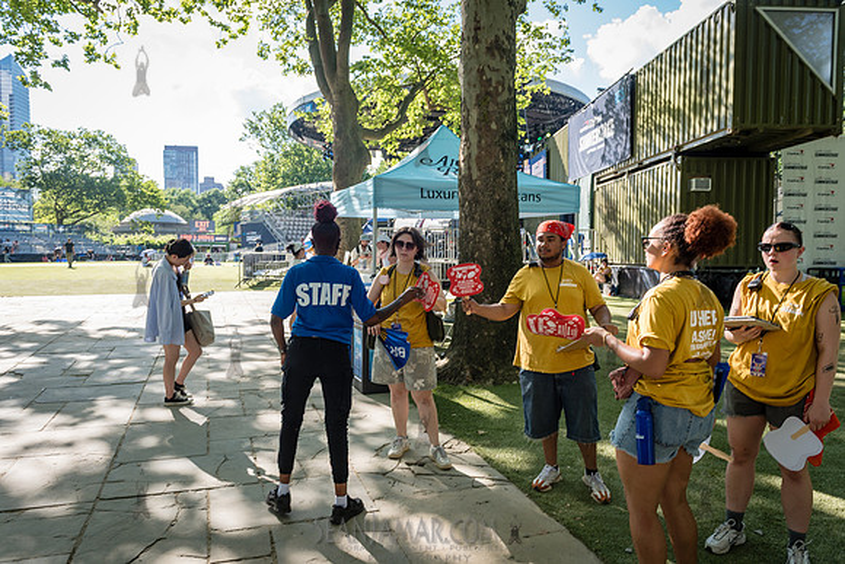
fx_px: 593
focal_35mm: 25
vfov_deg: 50.8
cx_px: 428
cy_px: 282
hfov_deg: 70.9
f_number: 4
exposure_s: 1/320
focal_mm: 24
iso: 160
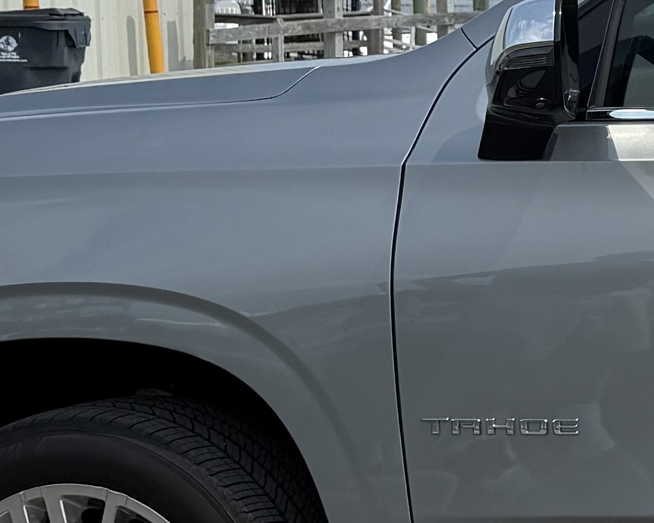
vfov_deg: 12.8
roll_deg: -0.5
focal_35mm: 120
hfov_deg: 13.9
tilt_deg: -2.1
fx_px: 2323
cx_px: 1258
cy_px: 86
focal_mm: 6.76
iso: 80
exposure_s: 1/7353
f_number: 1.78
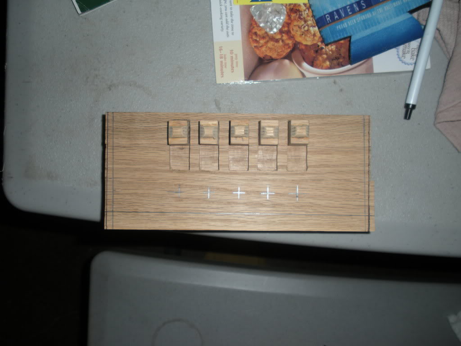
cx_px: 230
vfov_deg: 39.7
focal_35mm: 36
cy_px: 173
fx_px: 479
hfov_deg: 51.4
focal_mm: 6.3
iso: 64
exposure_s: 1/60
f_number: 3.5
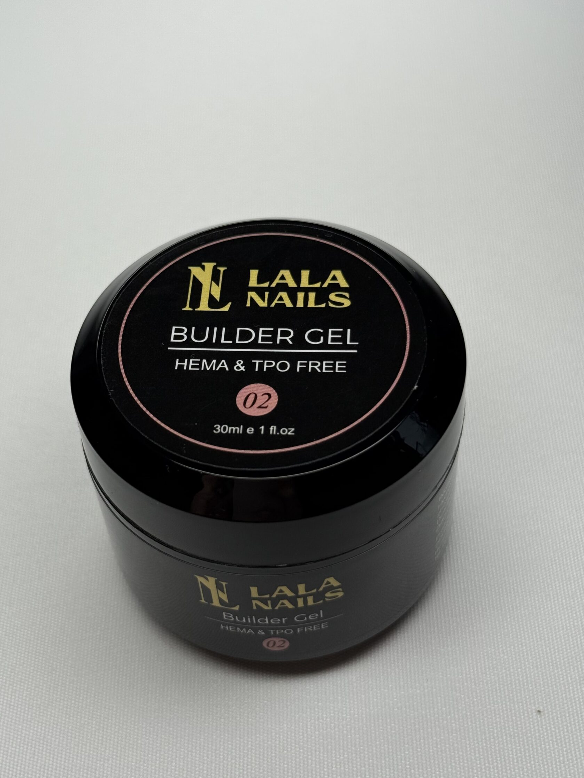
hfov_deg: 26.5
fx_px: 1237
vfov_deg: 34.9
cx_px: 262
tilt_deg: -50.4
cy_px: 373
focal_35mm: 55
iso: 64
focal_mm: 6.76
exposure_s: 1/1185
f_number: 1.78
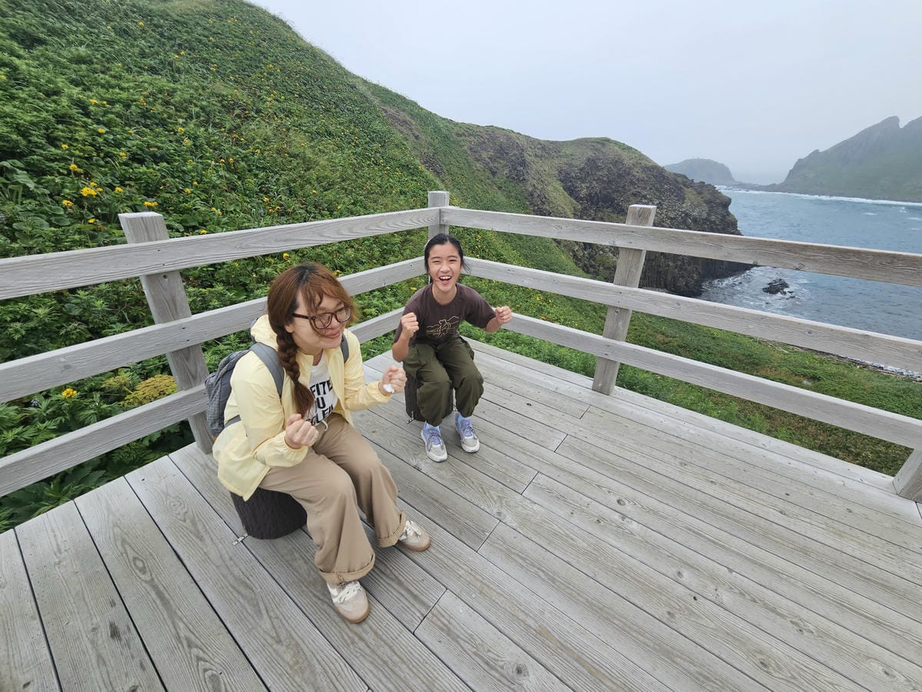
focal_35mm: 13
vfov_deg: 89.9
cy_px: 346
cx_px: 461
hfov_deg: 106.2
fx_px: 346
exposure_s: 1/588
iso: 50
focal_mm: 2.2
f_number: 2.2
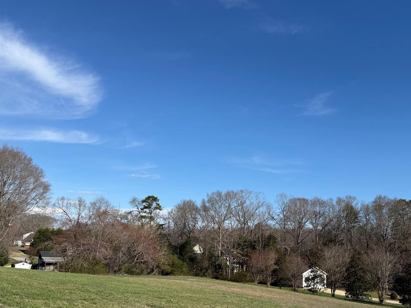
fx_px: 404
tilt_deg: +8.0
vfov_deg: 41.5
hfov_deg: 53.9
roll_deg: -2.5
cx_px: 215
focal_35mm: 34
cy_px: 190
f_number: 1.78
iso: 80
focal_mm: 6.76
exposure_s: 1/5714
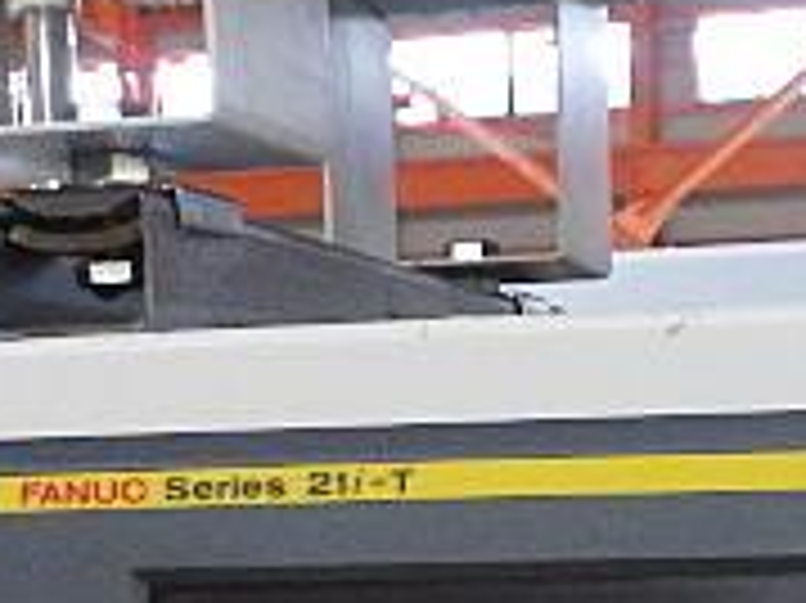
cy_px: 868
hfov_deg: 19.5
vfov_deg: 14.0
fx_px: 2327
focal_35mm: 100
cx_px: 608
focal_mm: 5
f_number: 3.5
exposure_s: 1/45
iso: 320
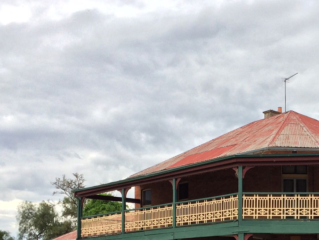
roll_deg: +0.2
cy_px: 243
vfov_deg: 22.0
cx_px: 295
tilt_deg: +4.5
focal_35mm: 64
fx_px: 590
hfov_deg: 28.9
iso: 32
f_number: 2.2
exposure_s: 1/892
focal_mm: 4.15
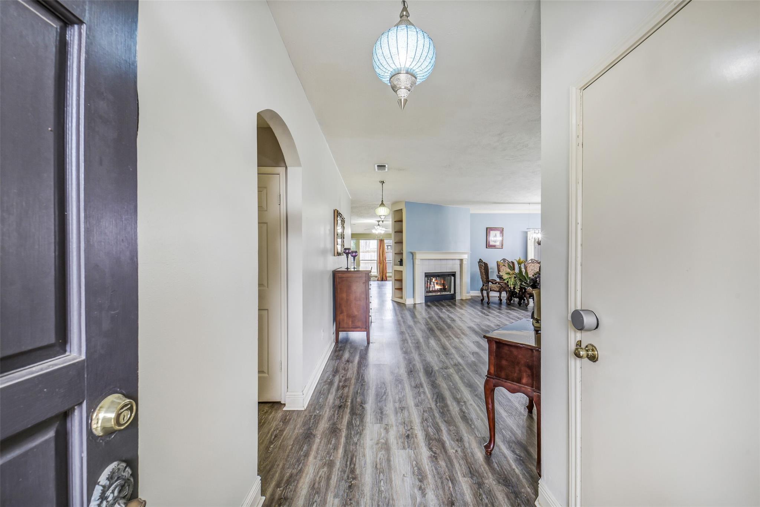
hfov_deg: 104.2
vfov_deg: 81.3
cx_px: 380
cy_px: 254
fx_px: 296
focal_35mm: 14
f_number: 11
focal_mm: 14
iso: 500
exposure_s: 1/8
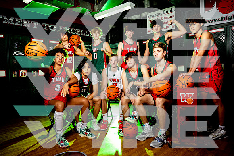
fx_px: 176
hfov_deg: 67.4
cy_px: 78
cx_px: 117
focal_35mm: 27
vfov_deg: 48.0
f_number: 8
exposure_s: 1/200
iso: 200
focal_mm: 27
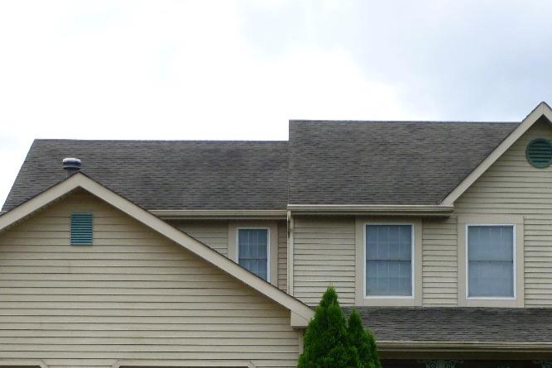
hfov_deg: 22.1
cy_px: 394
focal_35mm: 92
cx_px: 332
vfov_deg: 14.6
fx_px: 1411
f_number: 3.7
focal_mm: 7.4
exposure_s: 1/500
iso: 100
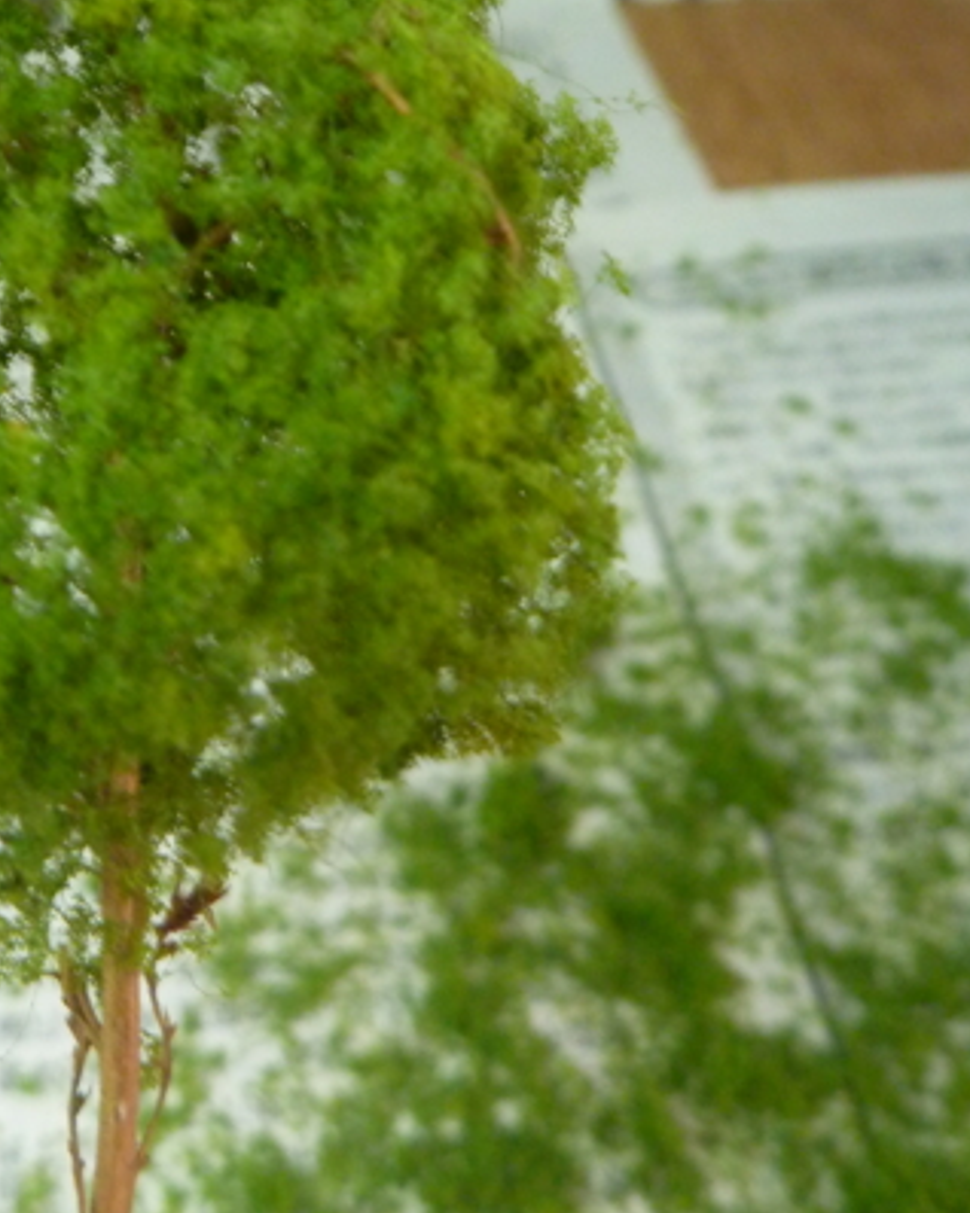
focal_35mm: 55
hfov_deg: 27.2
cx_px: 244
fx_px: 1975
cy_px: 283
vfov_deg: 33.4
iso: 320
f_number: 3.3
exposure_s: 1/30
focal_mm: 4.9
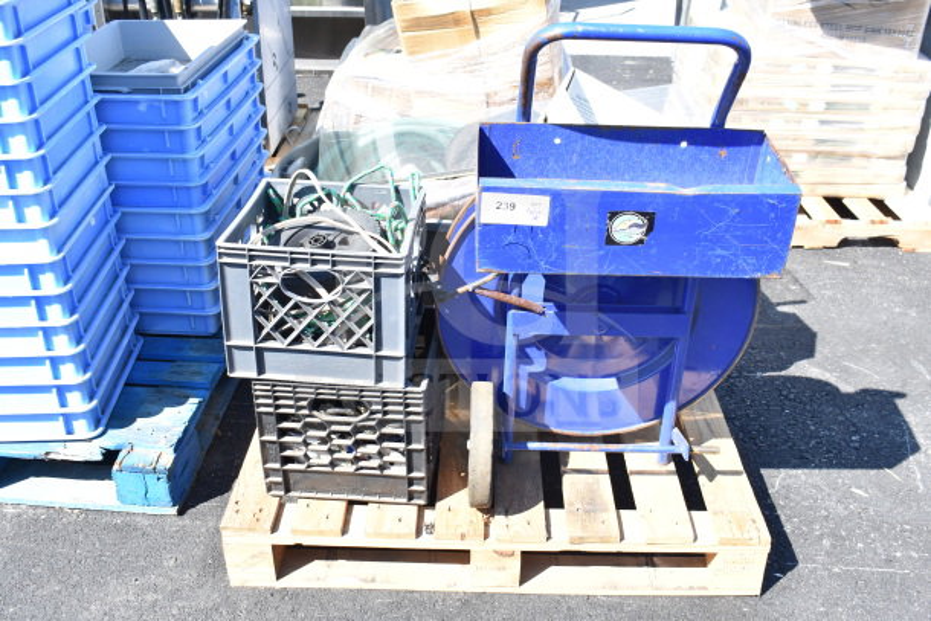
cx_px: 466
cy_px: 310
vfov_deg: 36.9
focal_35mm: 36
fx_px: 931
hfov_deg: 53.1
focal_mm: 24
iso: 200
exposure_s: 1/160
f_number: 6.3
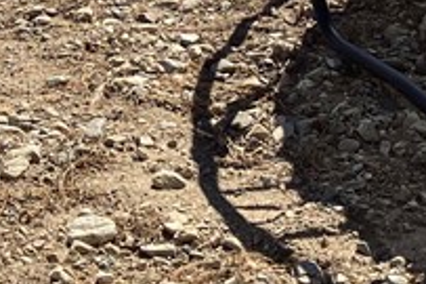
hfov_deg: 13.9
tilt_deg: -8.2
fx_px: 1738
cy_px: -309
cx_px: 317
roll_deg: +1.2
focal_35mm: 147
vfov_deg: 8.7
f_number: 1.8
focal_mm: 3.99
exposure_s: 1/1869
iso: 32
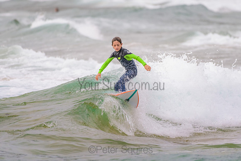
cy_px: 80
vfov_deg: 2.2
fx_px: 4104
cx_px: 120
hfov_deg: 3.4
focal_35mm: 613
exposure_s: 1/800
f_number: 5.6
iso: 360
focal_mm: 500
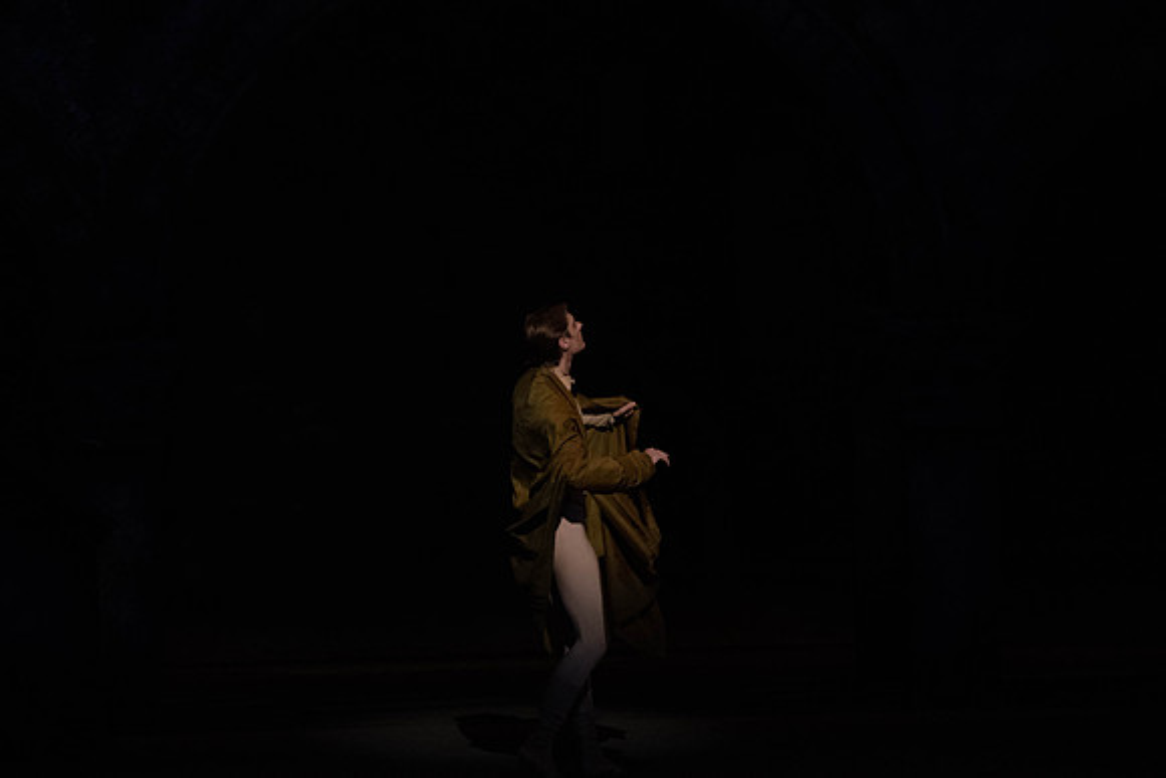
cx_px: 583
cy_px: 389
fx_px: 10107
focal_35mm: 312
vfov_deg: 4.4
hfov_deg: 6.6
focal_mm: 312
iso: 8000
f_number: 5.6
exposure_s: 1/250
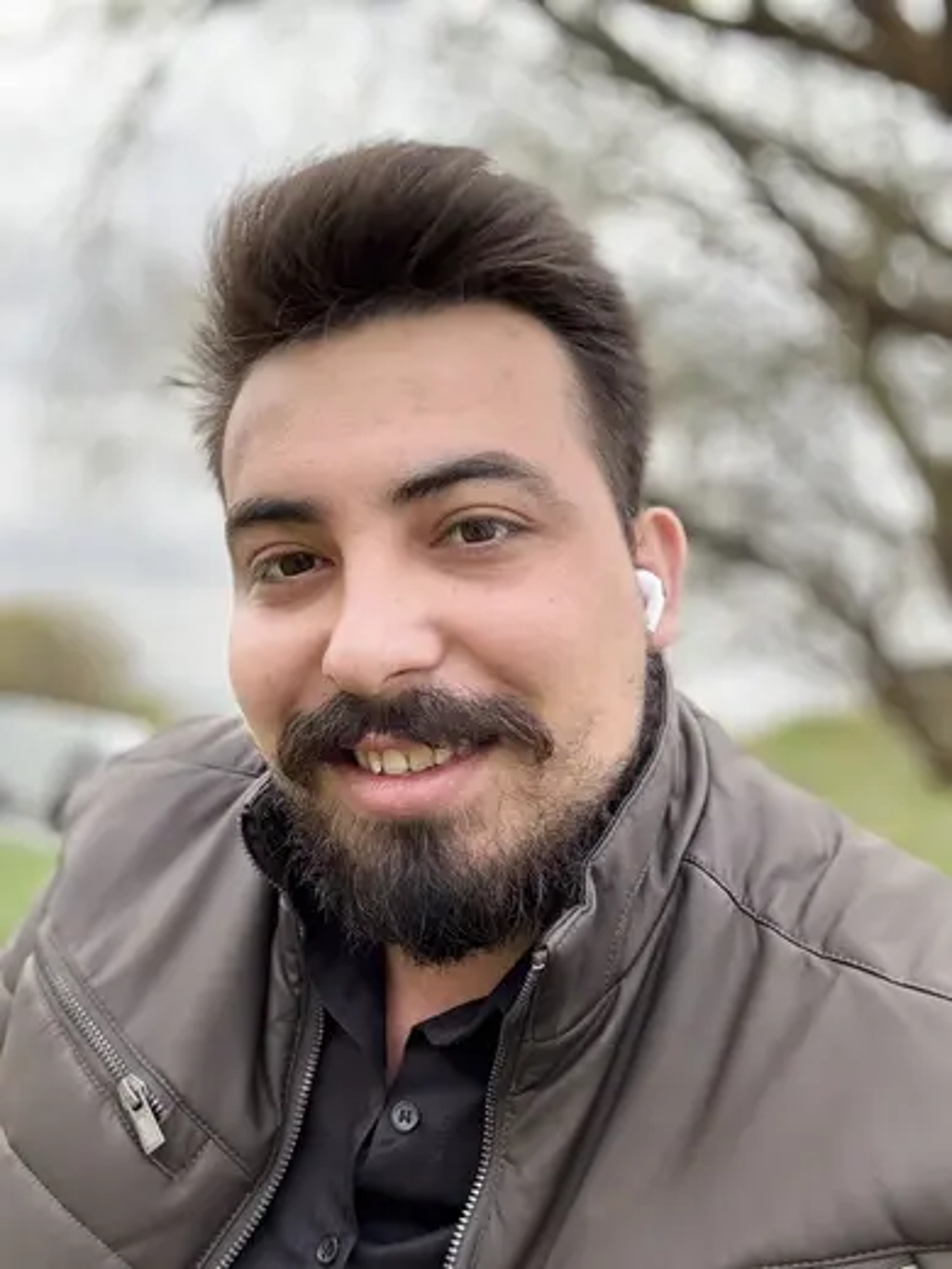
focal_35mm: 30
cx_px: 476
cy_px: 634
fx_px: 1100
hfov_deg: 46.8
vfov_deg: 60.0
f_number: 1.9
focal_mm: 2.69
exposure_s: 1/253
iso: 40
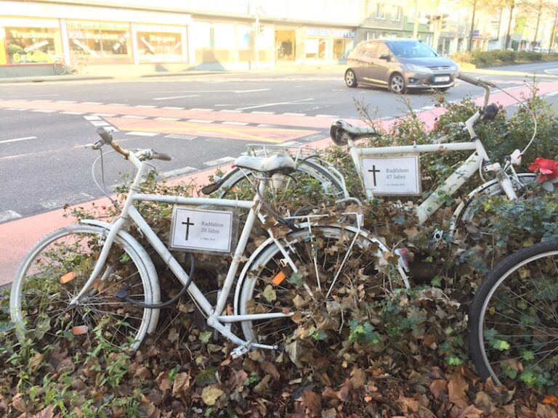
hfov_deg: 61.7
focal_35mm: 29
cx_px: 279
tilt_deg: -17.6
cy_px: 209
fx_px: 467
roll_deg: +0.1
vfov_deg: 48.2
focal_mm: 4.15
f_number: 2.2
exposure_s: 1/100
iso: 32
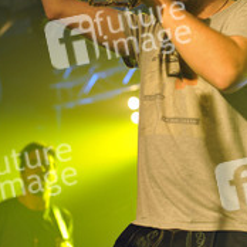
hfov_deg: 17.7
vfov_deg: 17.7
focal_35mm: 98
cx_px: 160
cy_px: 106
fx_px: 791
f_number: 2.8
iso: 1600
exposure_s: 1/160
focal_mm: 50
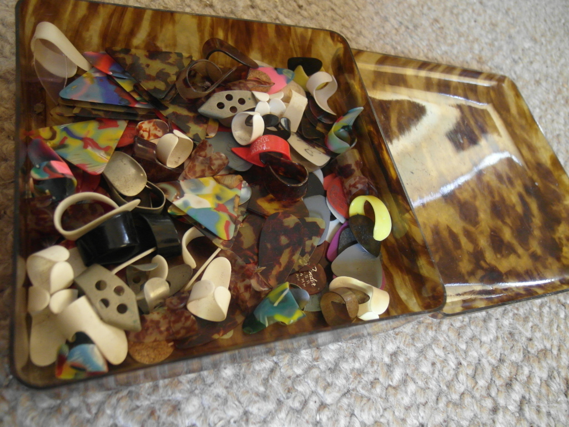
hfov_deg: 71.6
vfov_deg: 56.8
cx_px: 284
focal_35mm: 24
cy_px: 214
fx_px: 394
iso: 400
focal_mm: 5.2
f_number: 1.8
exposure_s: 1/15
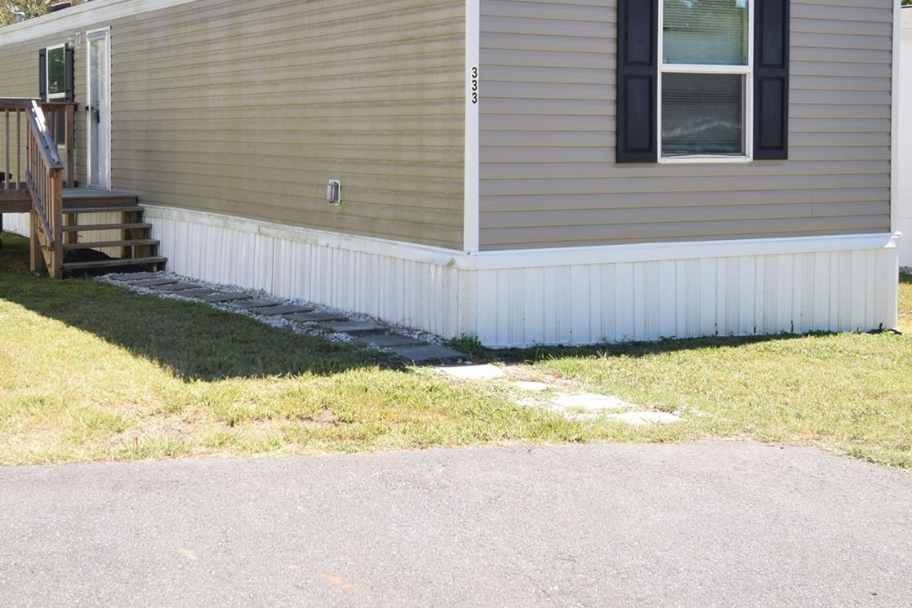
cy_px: 169
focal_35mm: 55
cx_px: 385
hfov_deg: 36.2
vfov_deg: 24.4
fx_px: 1393
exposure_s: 1/160
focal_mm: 20
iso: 100
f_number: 6.3
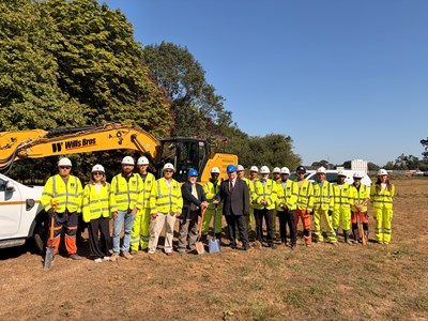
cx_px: 214
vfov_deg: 53.1
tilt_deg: +5.2
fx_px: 321
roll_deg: +1.2
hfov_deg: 67.3
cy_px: 160
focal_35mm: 26
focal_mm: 5.96
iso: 50
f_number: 1.6
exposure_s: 1/4065
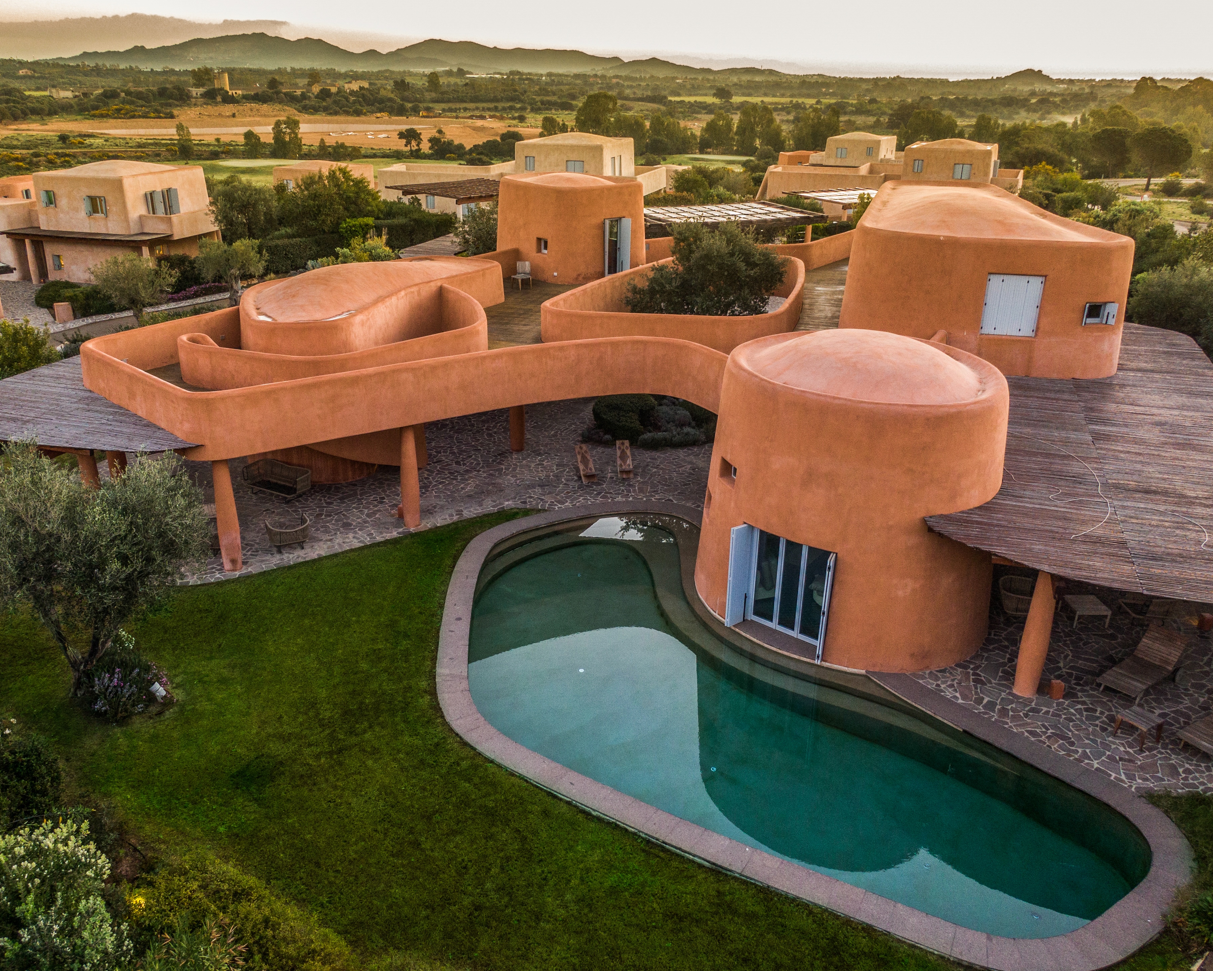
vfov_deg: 51.5
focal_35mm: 28
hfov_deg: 62.1
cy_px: 492
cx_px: 560
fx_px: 1005
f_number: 3.1
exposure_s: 1/25
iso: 200
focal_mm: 4.68
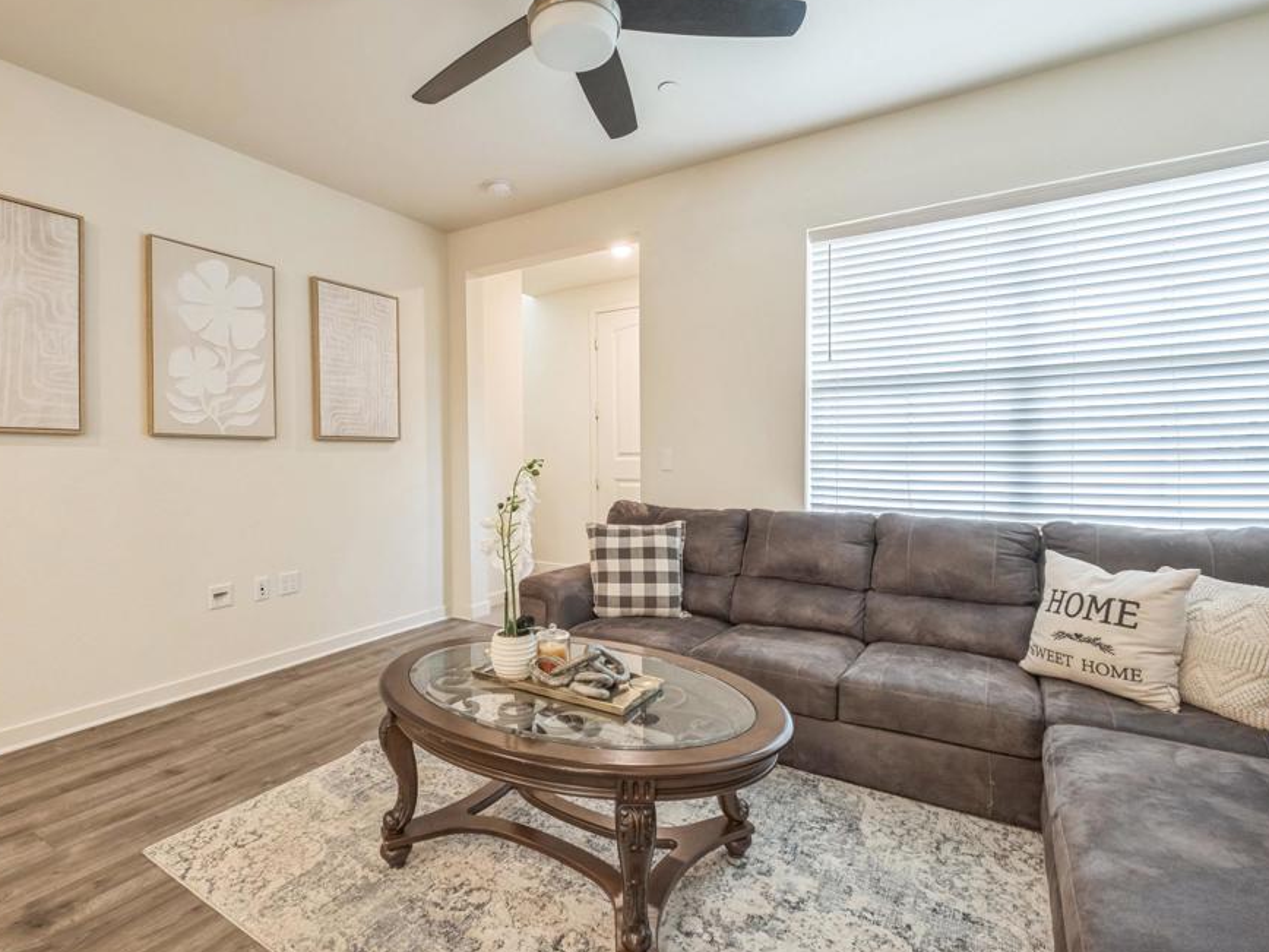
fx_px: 623
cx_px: 564
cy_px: 477
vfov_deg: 74.7
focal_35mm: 17
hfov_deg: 90.7
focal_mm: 10
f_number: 8
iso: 400
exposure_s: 1/10
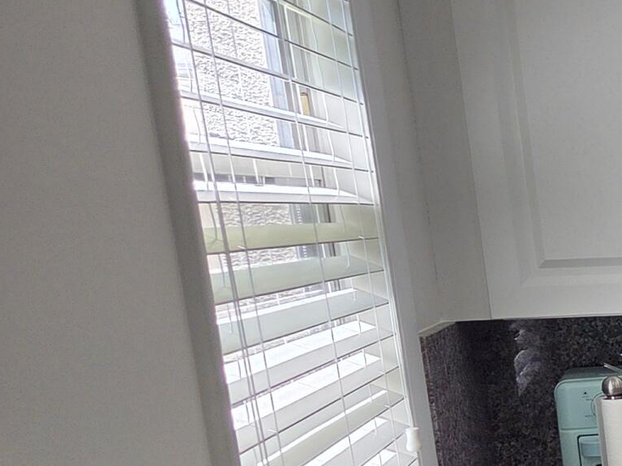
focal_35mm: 90
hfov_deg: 17.0
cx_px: 1185
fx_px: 1617
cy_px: 541
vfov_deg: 15.9
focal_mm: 5.4
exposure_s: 1/164
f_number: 1.8
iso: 25
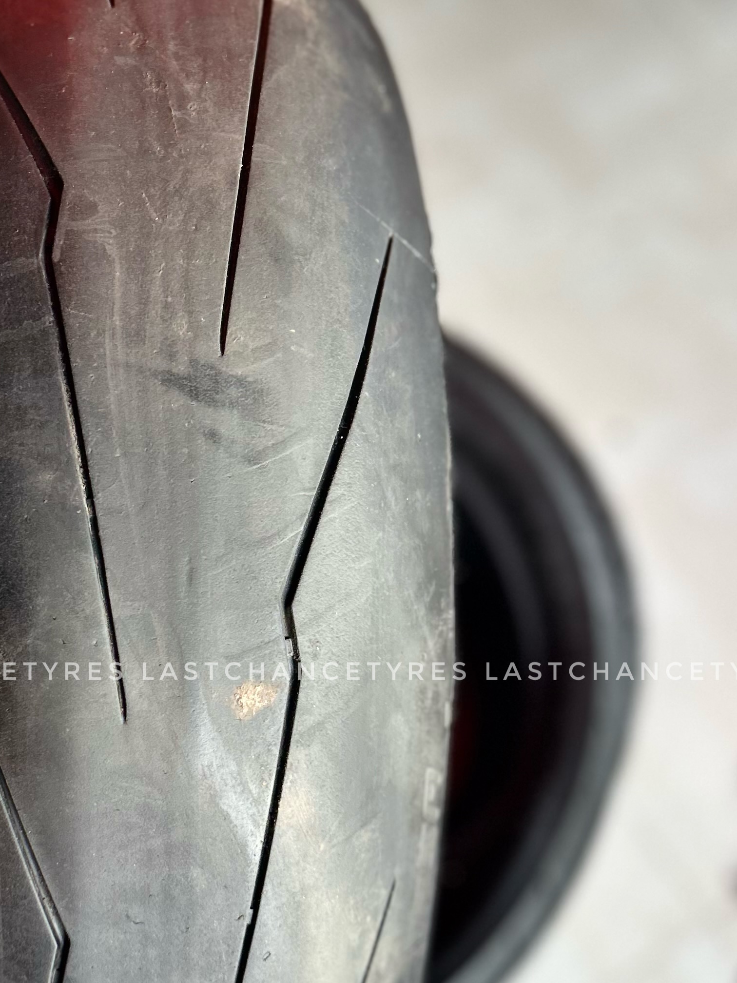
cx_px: 133
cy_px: 671
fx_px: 1476
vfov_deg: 36.4
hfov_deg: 27.4
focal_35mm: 52
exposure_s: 1/121
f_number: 1.5
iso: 100
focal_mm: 5.7
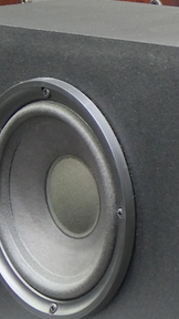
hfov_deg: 3.9
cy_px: 189
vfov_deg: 7.1
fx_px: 2574
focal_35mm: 305
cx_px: 406
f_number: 4.8
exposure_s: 1/2
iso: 200
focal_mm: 15
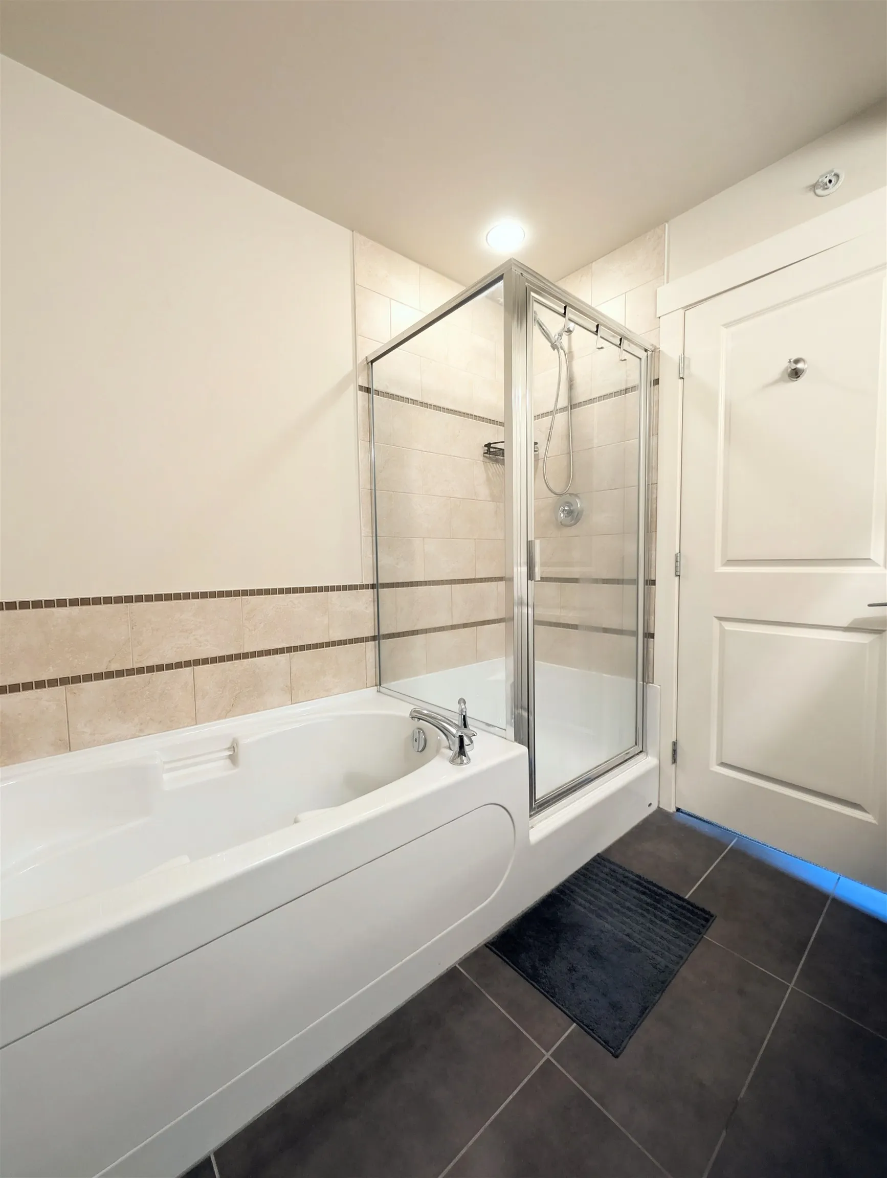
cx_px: 444
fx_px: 409
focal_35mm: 12
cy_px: 589
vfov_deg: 110.5
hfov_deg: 94.6
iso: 57
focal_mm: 2.02
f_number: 1.7
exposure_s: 1/20
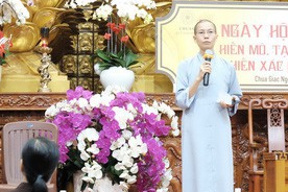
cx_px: 211
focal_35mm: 117
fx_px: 936
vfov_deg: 11.7
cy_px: 94
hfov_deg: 17.4
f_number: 5.6
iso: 6400
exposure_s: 1/30
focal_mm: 32.6
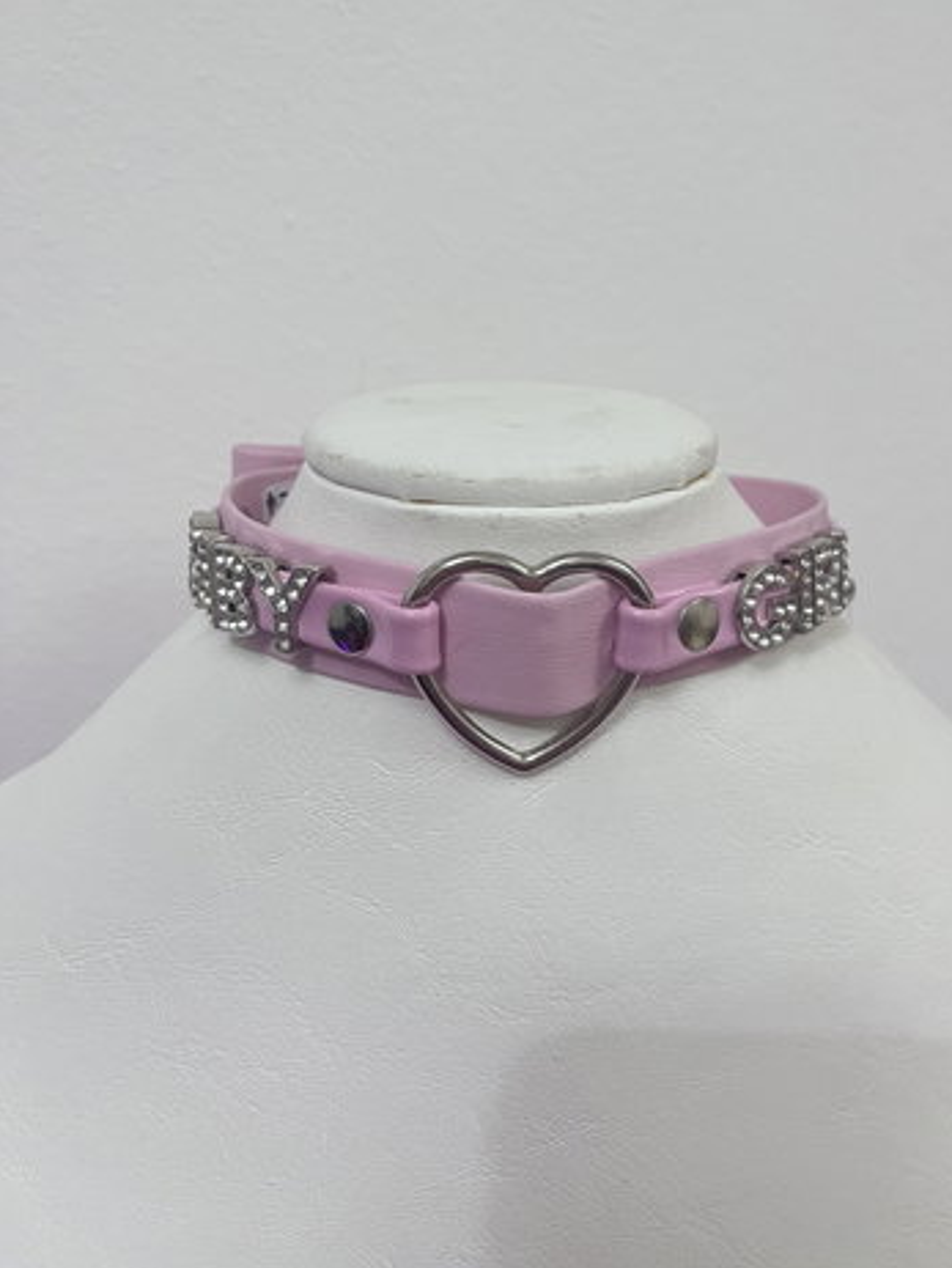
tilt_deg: -9.3
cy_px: 550
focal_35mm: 30
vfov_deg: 59.7
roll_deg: +0.4
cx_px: 546
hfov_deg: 46.7
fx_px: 1099
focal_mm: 5.1
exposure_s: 1/50
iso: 500
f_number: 1.6
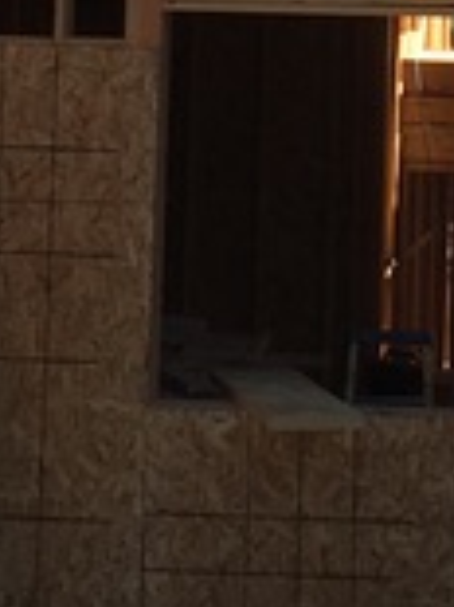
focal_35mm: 192
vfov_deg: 10.0
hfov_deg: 7.7
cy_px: -317
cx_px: 560
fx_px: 3362
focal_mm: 4.15
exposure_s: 1/625
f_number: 2.2
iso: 25
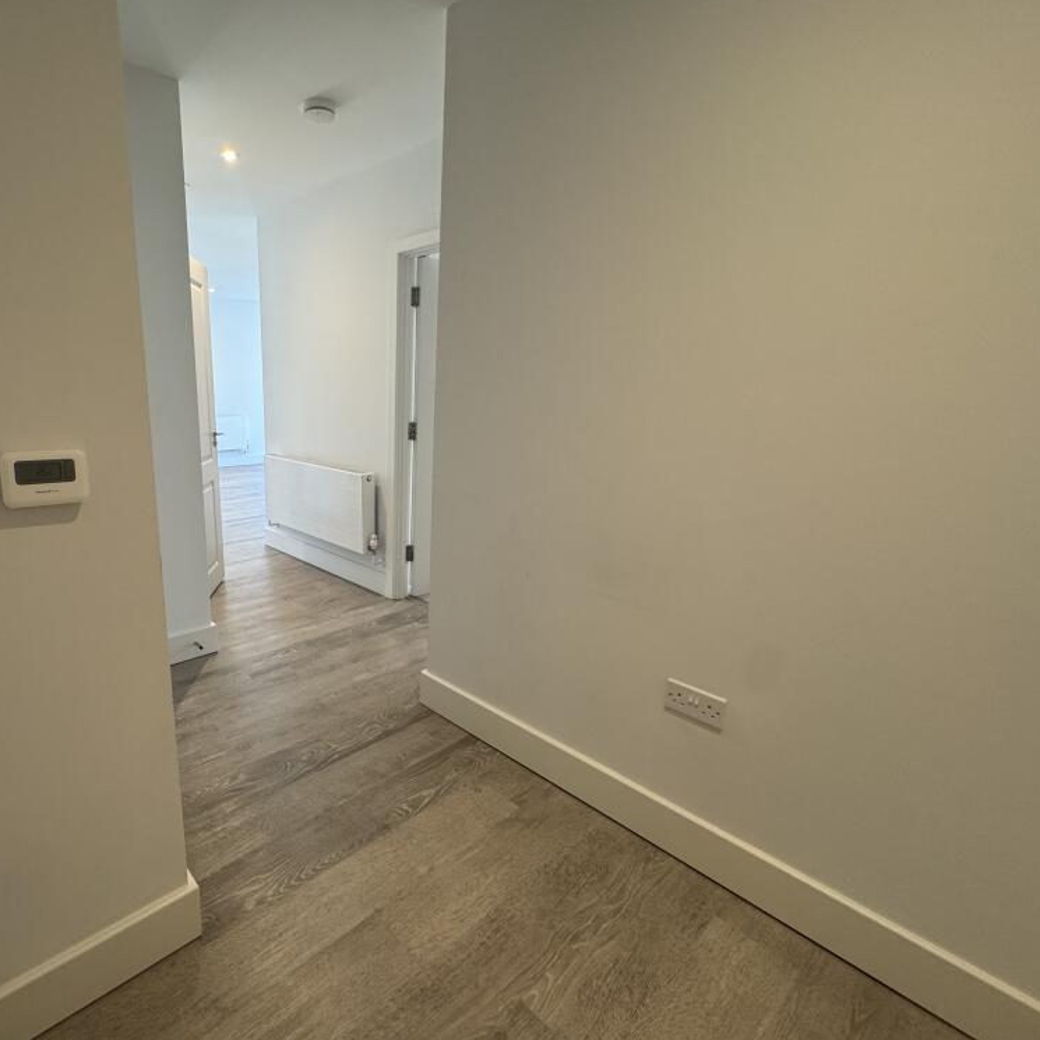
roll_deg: +0.0
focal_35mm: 17
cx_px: 363
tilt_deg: -12.9
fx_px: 578
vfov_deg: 84.0
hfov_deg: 81.7
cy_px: 517
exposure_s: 1/100
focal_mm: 2.22
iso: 250
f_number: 2.2
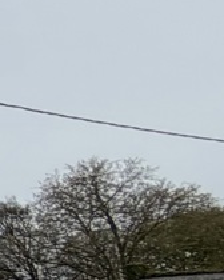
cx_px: -1024
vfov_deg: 15.2
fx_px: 1036
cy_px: 259
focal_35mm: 125
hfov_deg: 5.6
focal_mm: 2.22
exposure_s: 1/770
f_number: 2.2
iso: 25
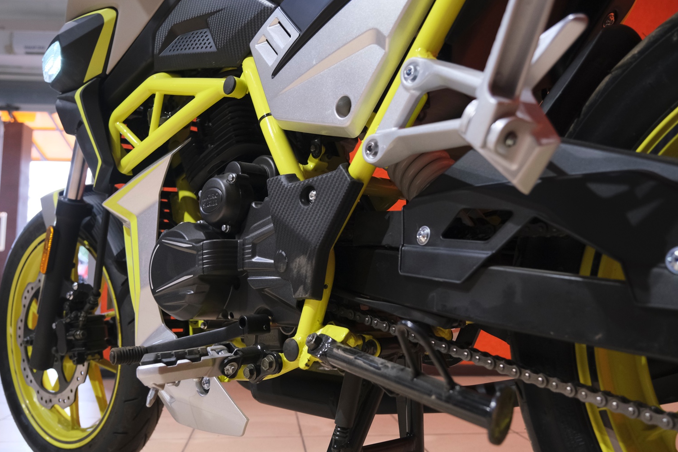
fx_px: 640
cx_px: 333
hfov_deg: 55.8
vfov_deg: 38.9
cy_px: 223
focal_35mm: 34
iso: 1600
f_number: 4
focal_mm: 21.2
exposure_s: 1/100
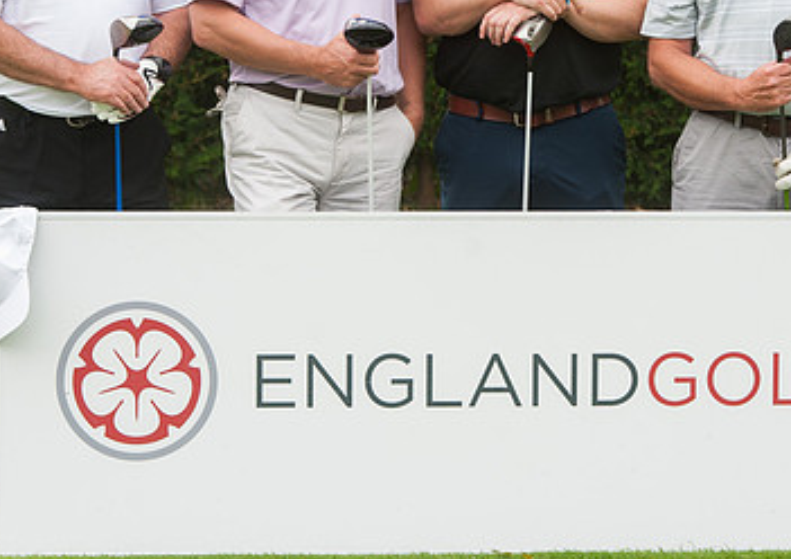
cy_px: 160
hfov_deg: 9.0
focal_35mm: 225
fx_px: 5036
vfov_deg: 6.3
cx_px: 497
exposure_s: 1/250
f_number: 7.1
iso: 250
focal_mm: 112
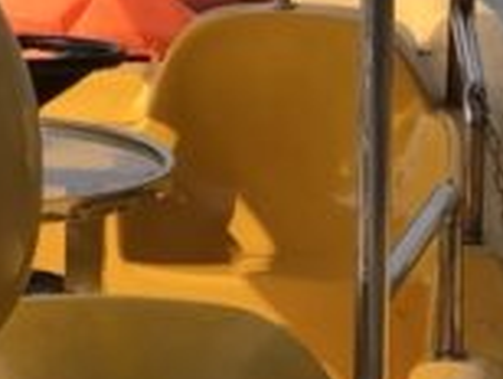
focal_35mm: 378
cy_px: 10
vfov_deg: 3.9
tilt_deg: -11.1
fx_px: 5501
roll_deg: -1.5
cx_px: 431
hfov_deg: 5.2
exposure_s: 1/714
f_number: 2.8
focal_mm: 6.6
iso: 20
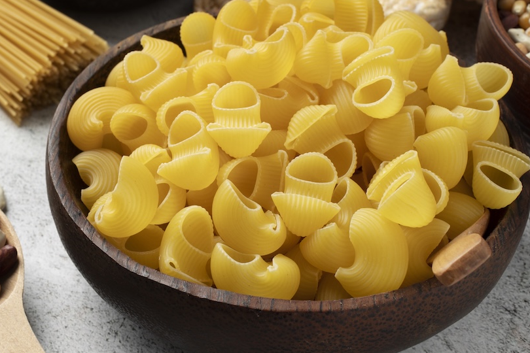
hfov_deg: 25.4
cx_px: 143
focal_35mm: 79
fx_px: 1163
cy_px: 128
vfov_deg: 17.2
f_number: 6.3
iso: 100
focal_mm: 50
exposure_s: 1/100
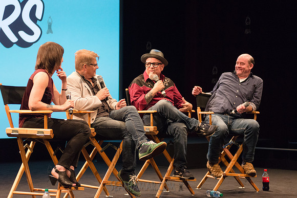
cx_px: 148
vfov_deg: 17.1
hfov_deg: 25.4
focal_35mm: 80
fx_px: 660
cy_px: 99
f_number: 3.2
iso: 4000
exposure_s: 1/200
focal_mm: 80
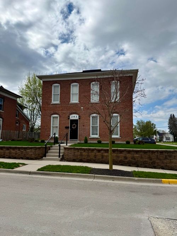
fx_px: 164
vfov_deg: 71.6
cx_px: 88
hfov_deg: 56.8
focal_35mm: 24
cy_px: 118
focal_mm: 6.76
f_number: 1.78
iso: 80
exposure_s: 1/10309
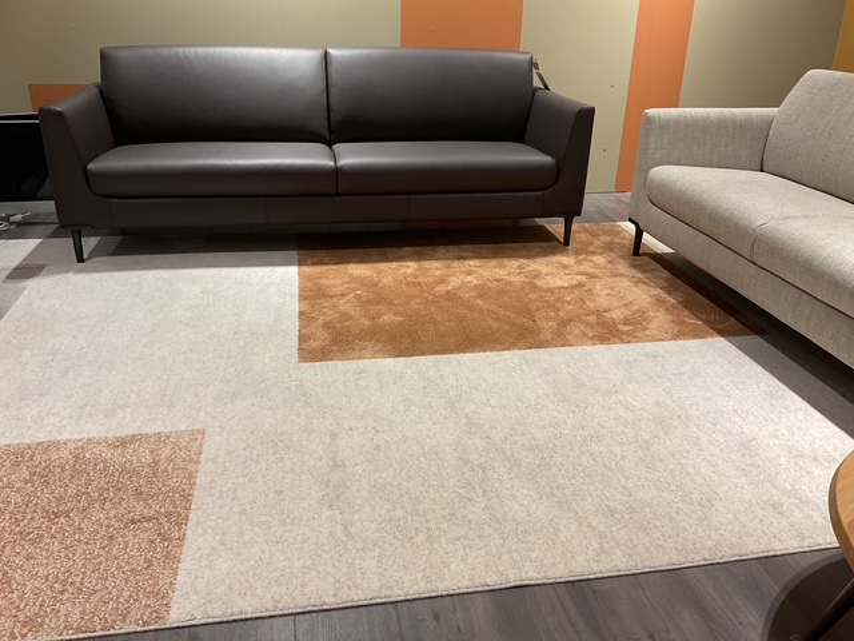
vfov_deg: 48.2
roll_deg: -0.7
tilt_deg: -24.0
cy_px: 320
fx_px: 715
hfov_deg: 61.7
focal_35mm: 29
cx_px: 427
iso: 40
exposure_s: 1/60
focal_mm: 3
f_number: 1.8
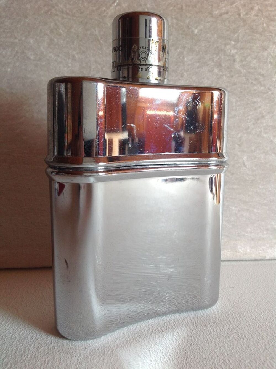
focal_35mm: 35
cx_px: 138
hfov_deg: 40.6
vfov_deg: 52.7
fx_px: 373
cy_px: 184
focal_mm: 4.28
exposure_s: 1/120
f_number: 2.4
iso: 80
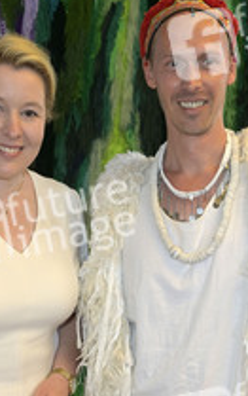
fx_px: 755
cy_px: 320
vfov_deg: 28.7
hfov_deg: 18.6
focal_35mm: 70
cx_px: 93
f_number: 6.3
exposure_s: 1/200
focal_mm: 36
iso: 1250
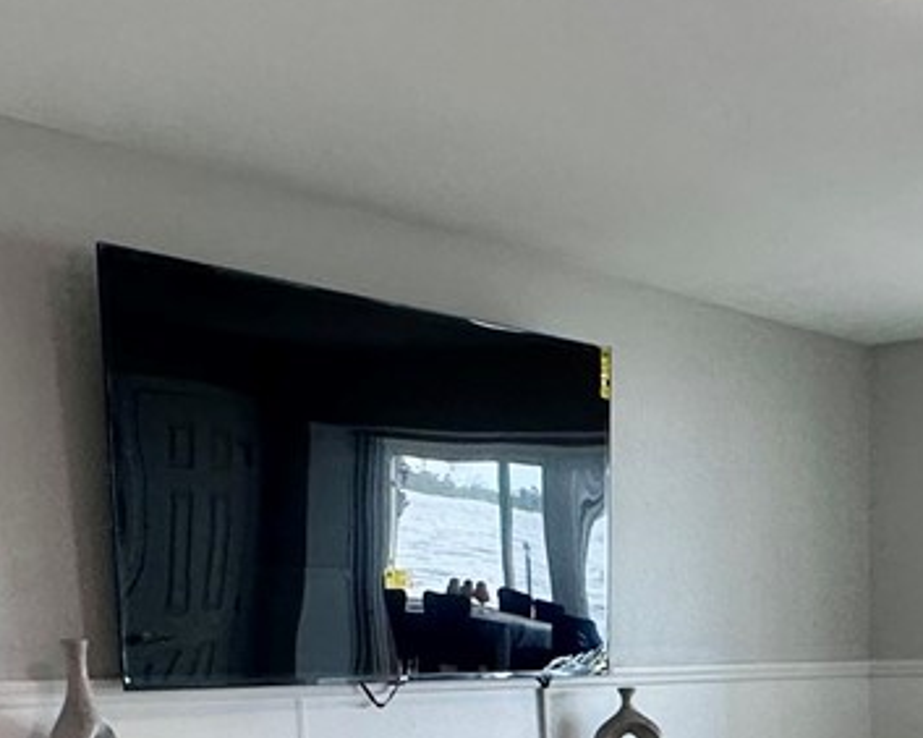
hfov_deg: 29.2
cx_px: 834
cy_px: 987
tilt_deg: -10.7
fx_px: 1693
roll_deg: +0.9
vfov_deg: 21.9
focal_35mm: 62
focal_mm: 2.22
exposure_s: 1/120
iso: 200
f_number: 2.2
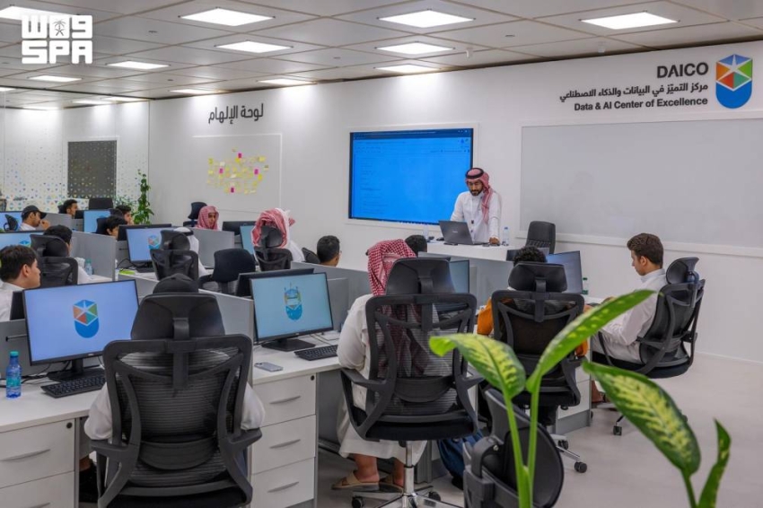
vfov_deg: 37.8
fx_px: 741
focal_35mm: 35
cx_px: 382
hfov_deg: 54.5
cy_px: 254
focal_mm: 35
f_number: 6.3
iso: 800
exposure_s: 1/160
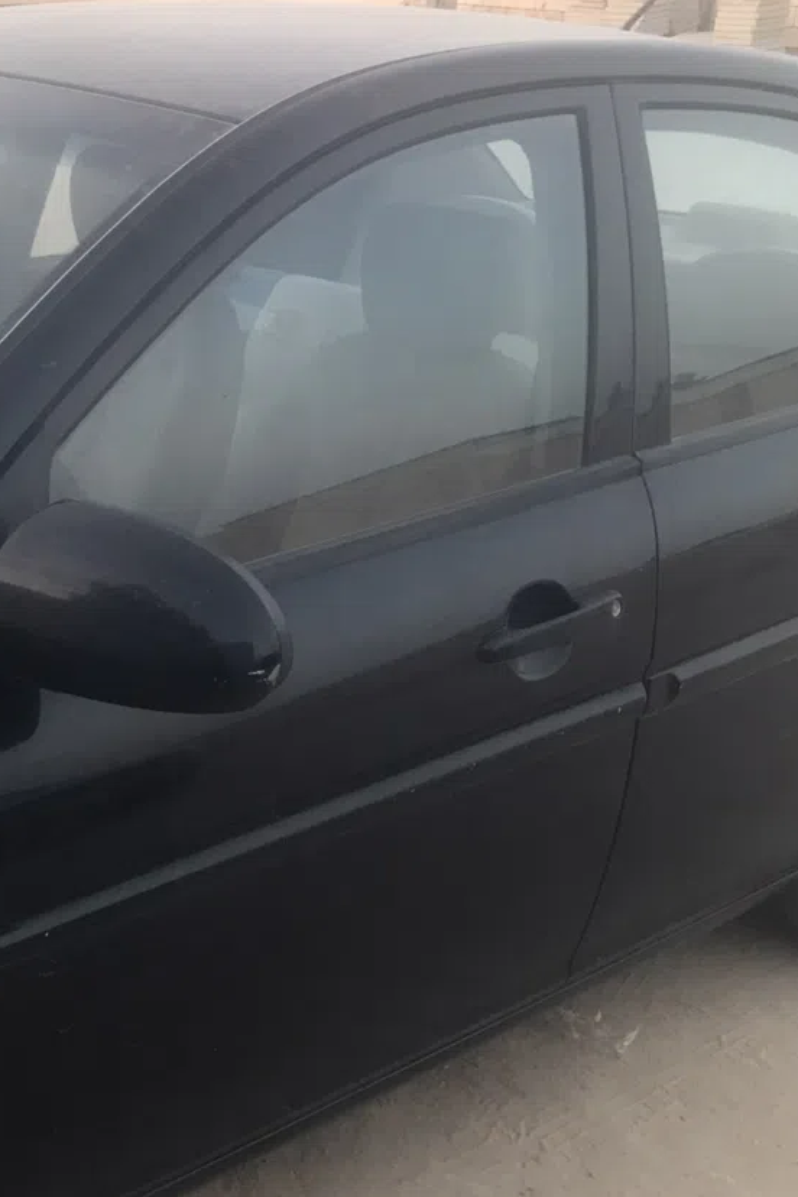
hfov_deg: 27.4
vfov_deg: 40.7
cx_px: 143
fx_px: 1596
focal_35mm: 48
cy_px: 784
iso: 40
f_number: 1.8
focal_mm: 3.99
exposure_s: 1/33
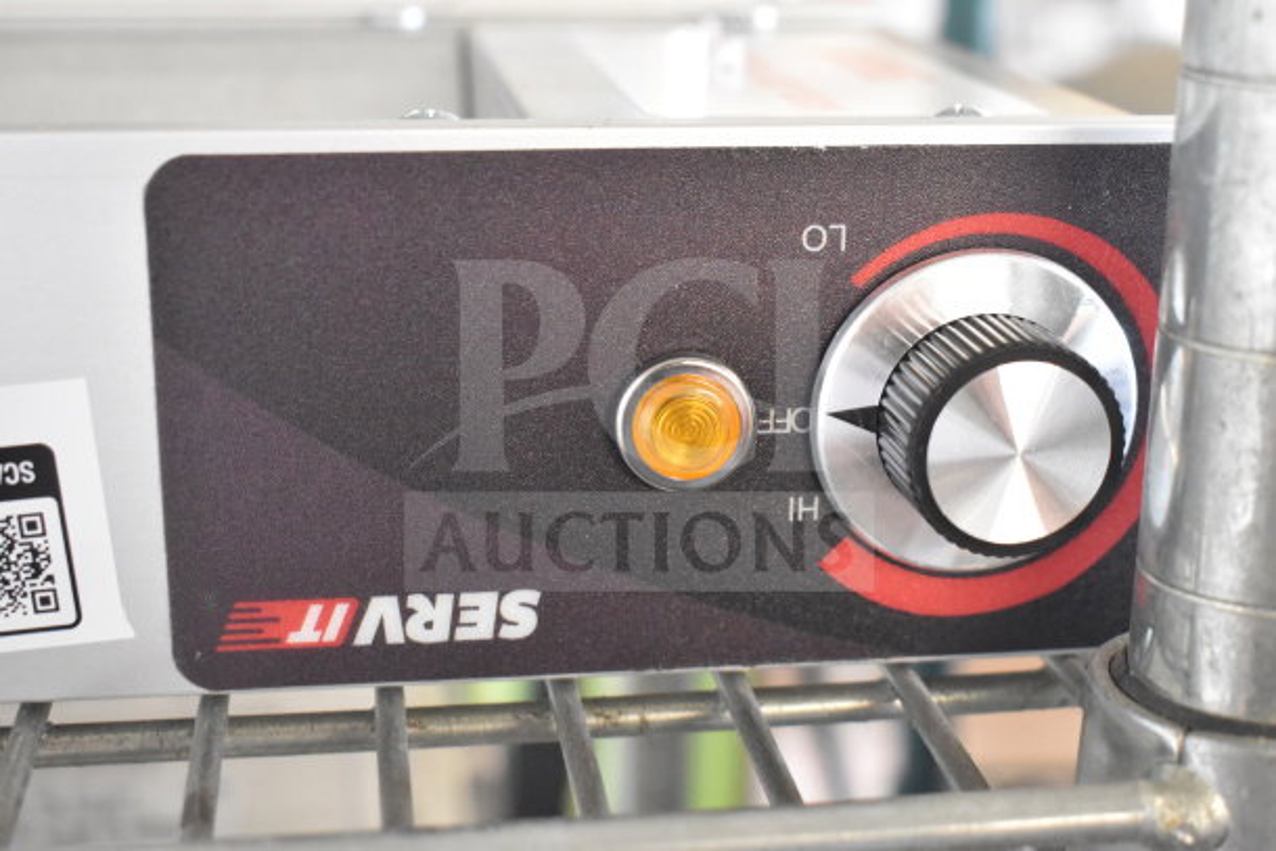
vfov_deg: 25.1
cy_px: 426
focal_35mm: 54
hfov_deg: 36.9
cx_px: 638
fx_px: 1914
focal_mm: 36
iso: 4500
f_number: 4.8
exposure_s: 1/60
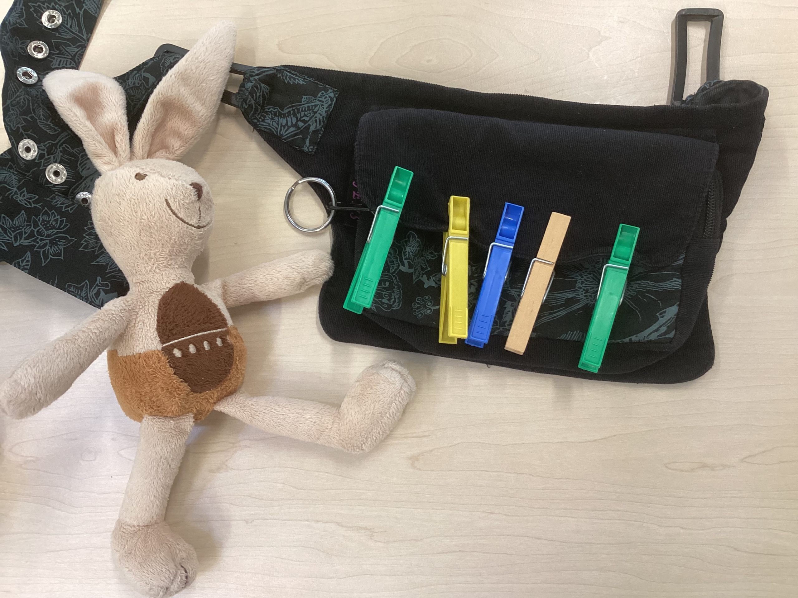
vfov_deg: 45.4
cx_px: 399
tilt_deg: -81.6
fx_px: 715
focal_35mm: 31
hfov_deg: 58.4
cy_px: 299
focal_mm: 3.3
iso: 125
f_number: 2.4
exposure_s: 1/50
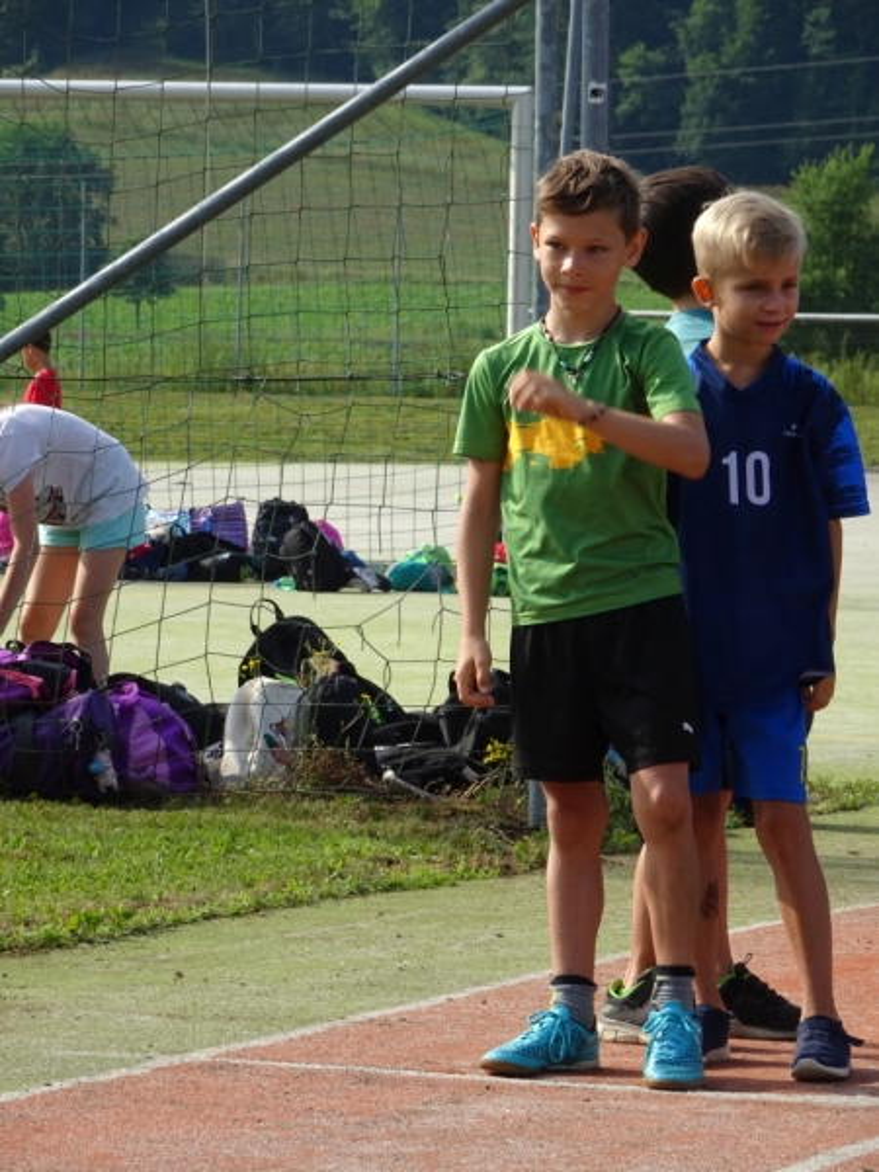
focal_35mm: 200
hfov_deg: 7.4
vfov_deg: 9.9
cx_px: 440
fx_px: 6771
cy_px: 586
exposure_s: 1/200
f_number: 6.3
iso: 100
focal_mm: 34.17
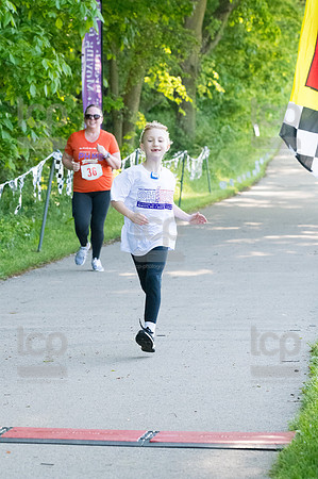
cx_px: 159
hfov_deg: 8.7
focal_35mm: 157
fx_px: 2085
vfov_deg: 13.1
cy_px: 240
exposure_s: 1/1600
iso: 4000
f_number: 5.6
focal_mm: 105
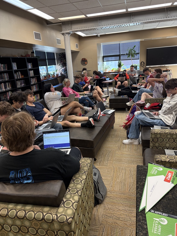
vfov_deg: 67.3
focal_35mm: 26
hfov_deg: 53.1
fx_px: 177
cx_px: 88
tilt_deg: -16.9
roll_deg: +3.8
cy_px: 118
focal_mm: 5.96
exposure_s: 1/120
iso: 125
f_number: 1.6
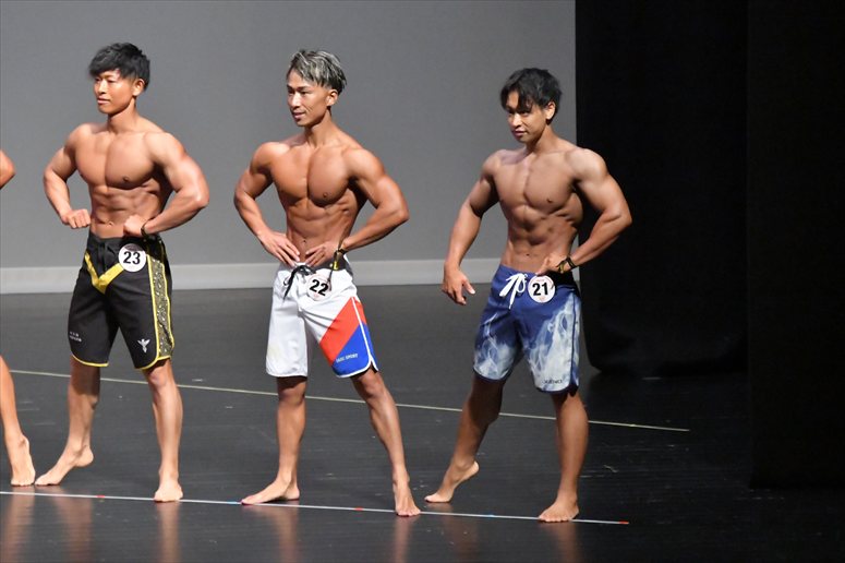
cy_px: 282
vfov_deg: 4.4
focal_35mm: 315
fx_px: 7390
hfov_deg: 6.5
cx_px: 422
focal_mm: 210
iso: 18000
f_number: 5.6
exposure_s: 1/400
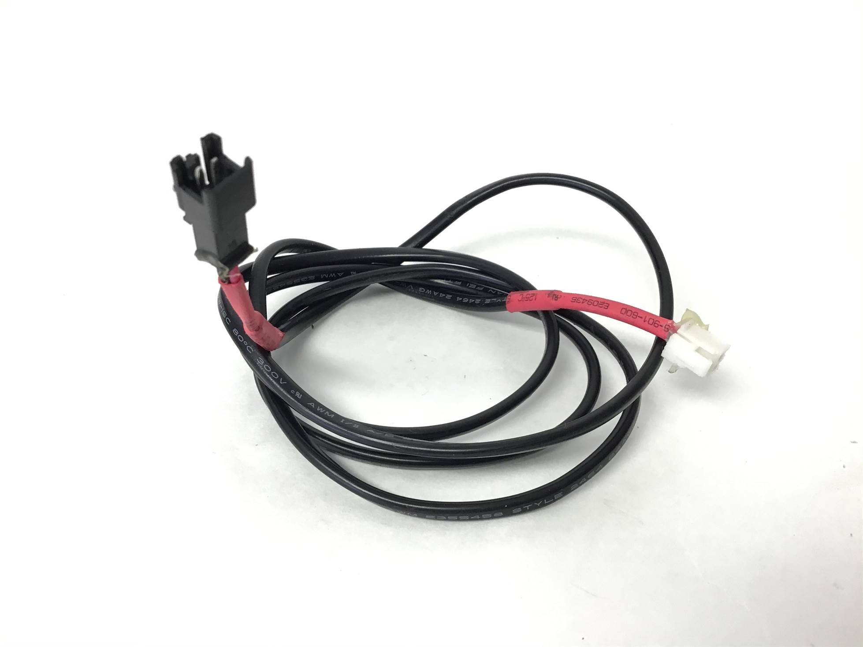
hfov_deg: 58.4
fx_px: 773
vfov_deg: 45.4
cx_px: 432
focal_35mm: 31
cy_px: 324
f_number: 2.4
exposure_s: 1/33
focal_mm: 3.3
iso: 40
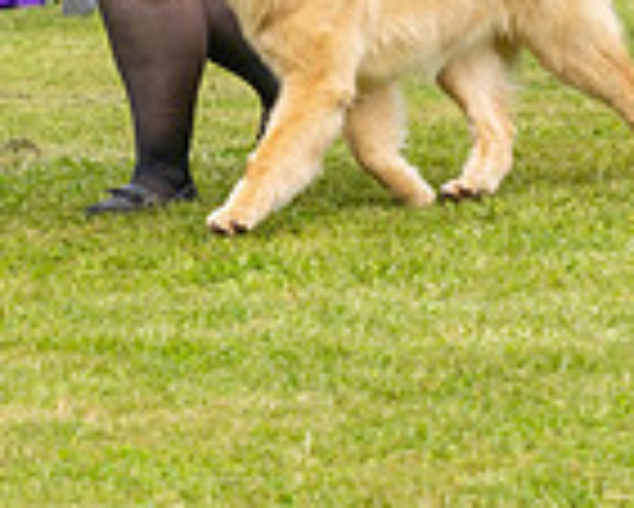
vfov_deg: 3.7
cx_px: 178
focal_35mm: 414
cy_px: -342
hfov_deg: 4.7
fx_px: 7774
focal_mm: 92
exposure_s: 1/640
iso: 400
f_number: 4.5
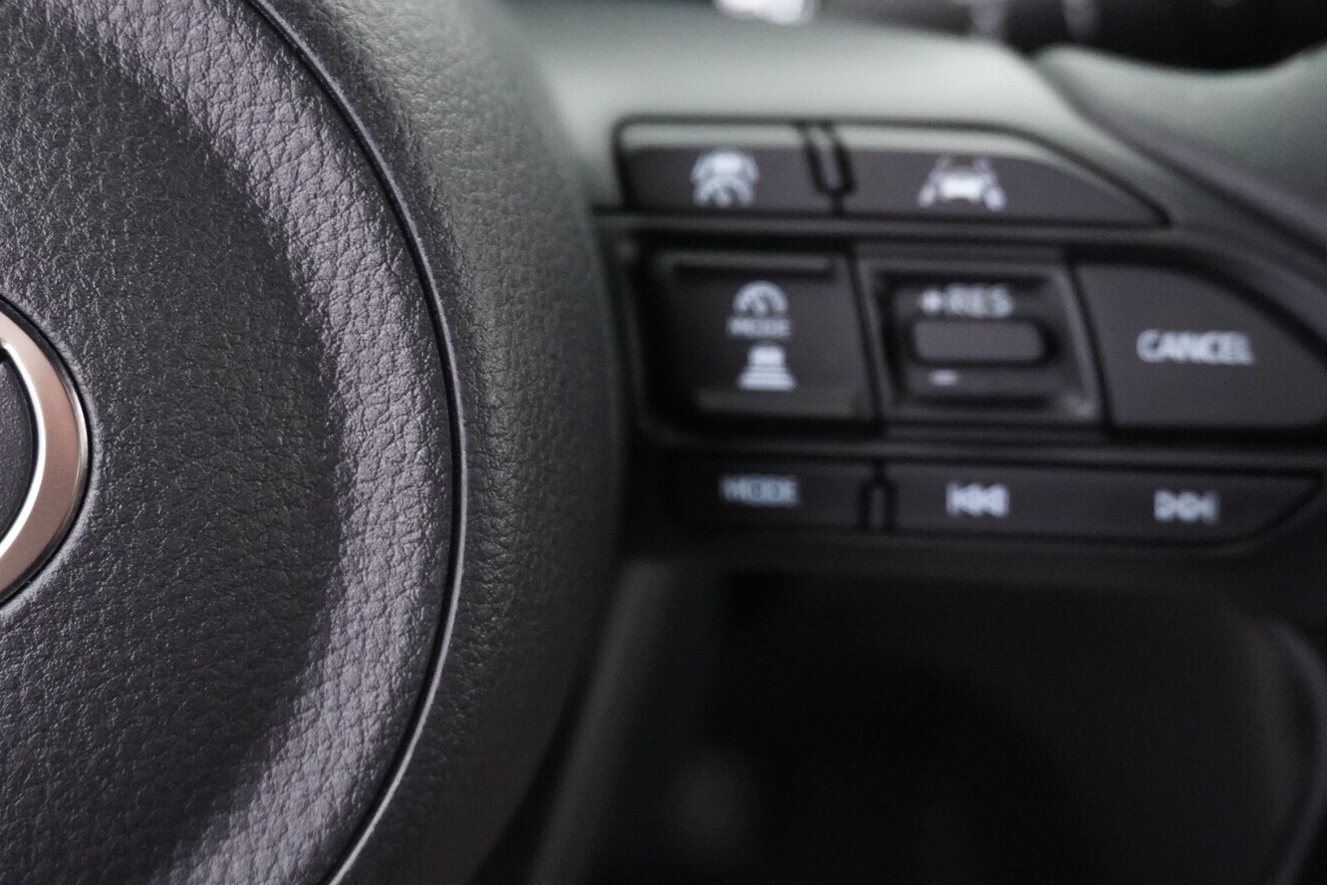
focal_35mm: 46
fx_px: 1681
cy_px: 381
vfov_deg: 29.4
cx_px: 531
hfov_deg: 42.9
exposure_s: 1/20
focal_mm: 25
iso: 6400
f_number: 4.5
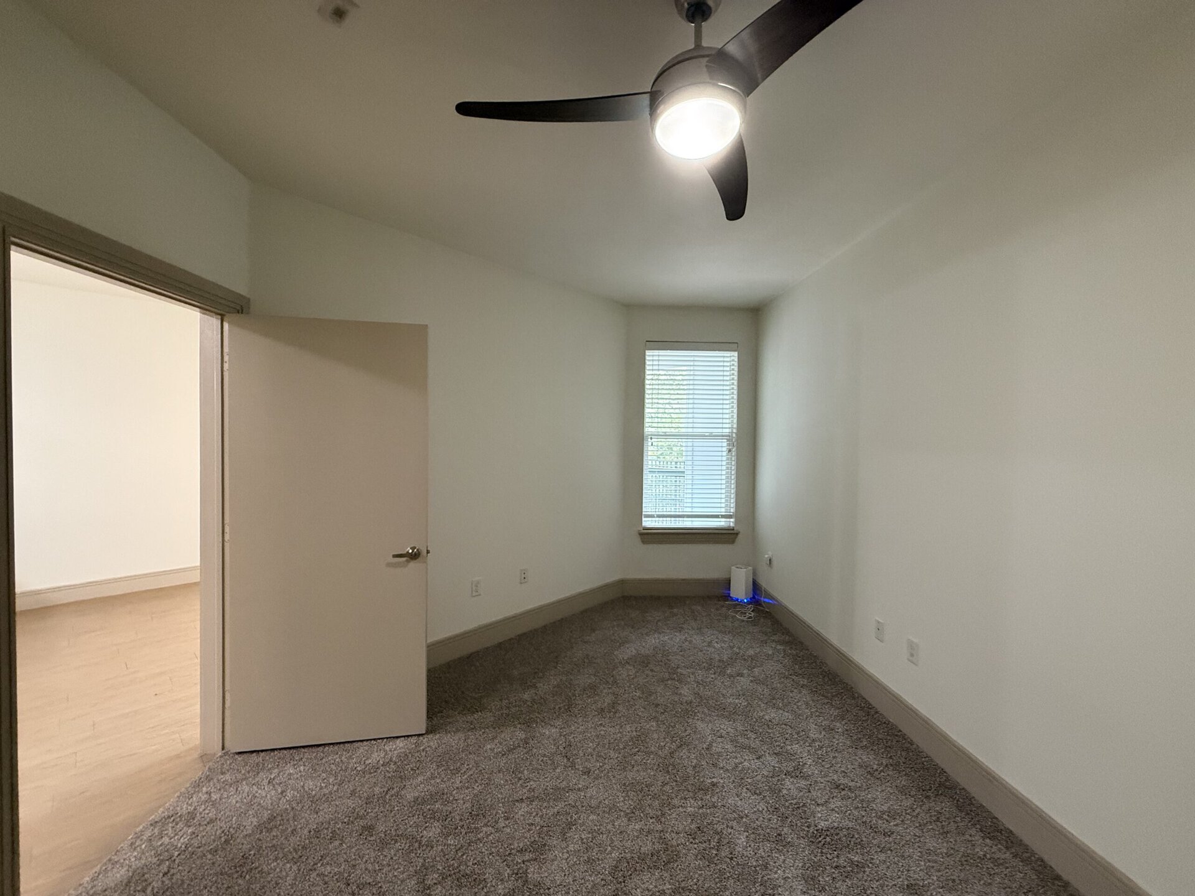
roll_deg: -0.3
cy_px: 448
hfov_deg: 102.1
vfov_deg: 85.7
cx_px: 598
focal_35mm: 14
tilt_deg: -1.1
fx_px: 483
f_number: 2.2
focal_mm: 2.22
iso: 500
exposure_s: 1/60
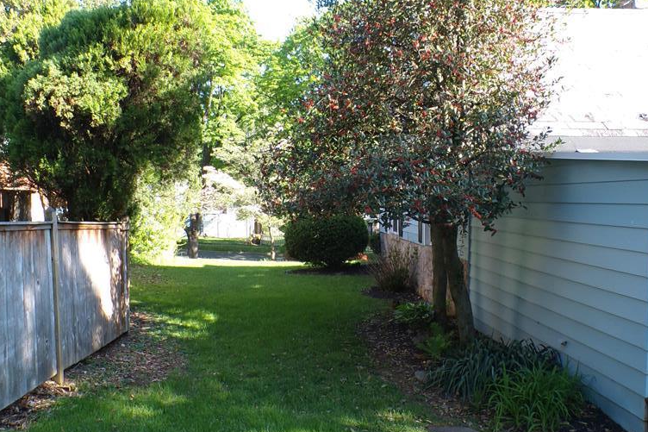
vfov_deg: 38.8
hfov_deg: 55.8
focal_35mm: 34
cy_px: 243
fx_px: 612
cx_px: 327
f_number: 4.4
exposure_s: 1/80
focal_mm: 4.3
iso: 100
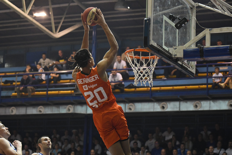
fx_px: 677
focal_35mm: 105
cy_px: 78
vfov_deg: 13.0
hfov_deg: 19.5
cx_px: 116
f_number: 2.8
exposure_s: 1/1250
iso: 5000
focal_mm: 70
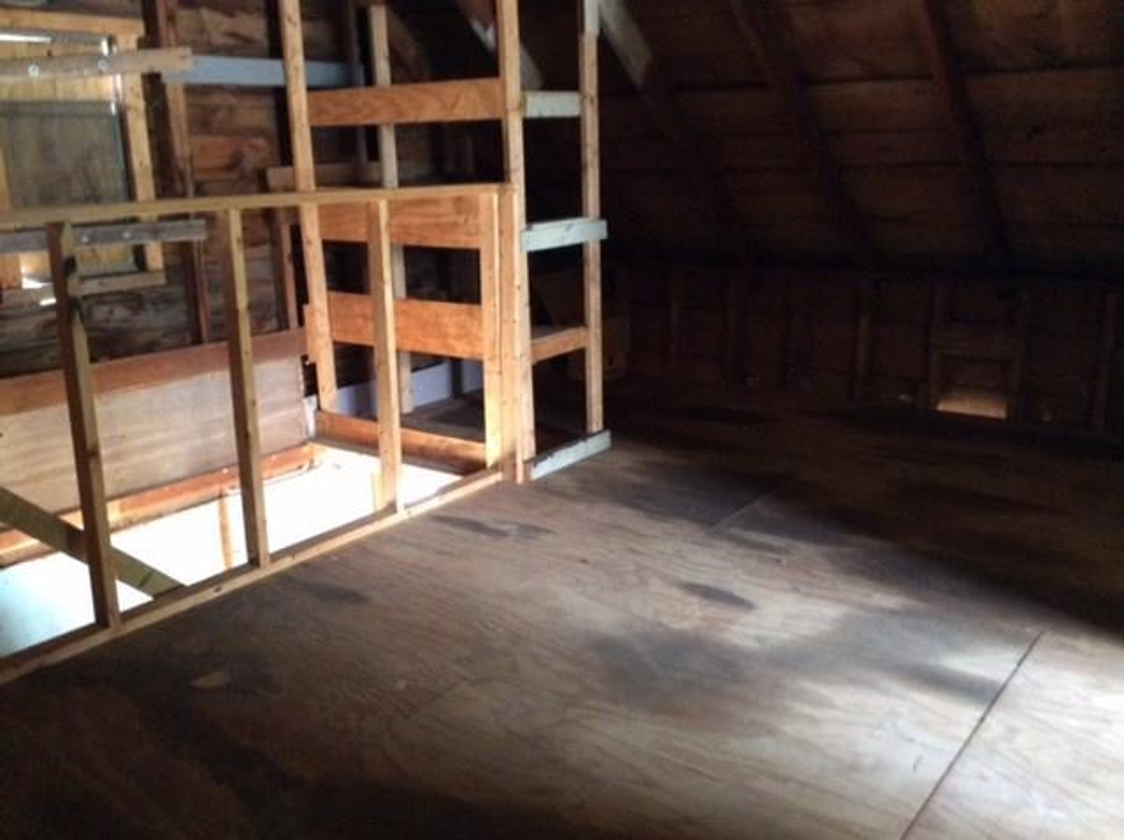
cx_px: 562
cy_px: 420
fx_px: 1038
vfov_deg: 44.1
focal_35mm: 32
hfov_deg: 56.9
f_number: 2.4
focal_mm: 3.3
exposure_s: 1/15
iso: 320
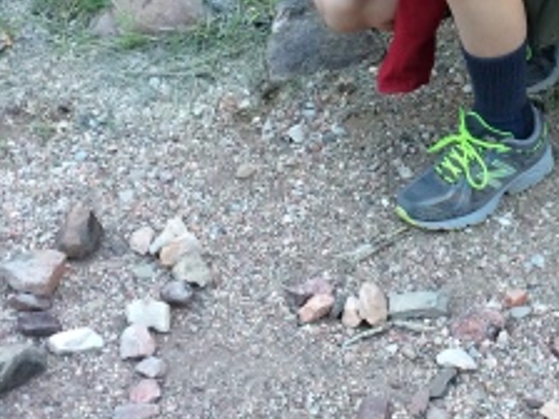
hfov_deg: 22.9
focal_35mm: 83
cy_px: 37
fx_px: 1340
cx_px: 509
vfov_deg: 17.5
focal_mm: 4.15
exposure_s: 1/30
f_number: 2.2
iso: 40
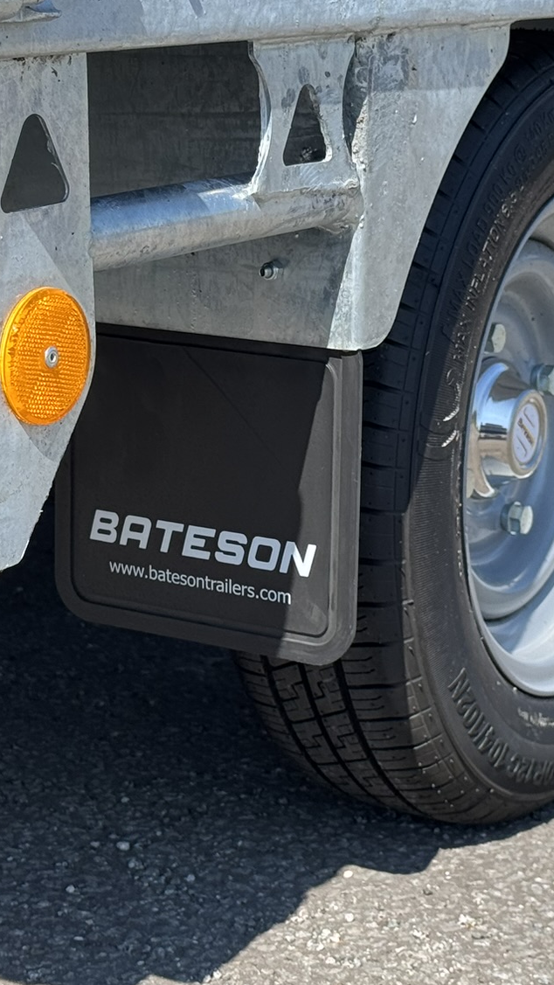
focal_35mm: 95
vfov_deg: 22.4
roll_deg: -0.1
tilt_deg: -10.7
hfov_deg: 12.7
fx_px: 2481
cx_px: 239
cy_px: 428
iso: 64
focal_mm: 6.76
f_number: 1.78
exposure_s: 1/2513
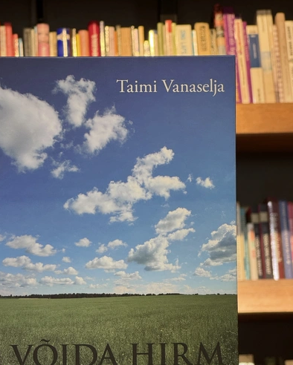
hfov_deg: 14.8
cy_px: 242
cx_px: 110
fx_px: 1127
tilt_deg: -0.7
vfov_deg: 18.4
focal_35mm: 104
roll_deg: +0.5
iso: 160
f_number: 2.8
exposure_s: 1/99
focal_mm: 9
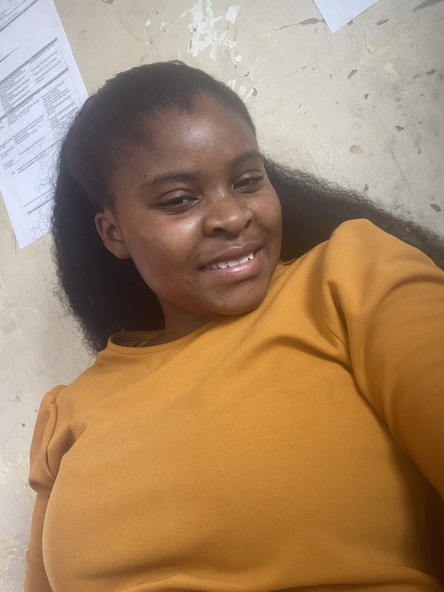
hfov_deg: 46.8
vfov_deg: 60.0
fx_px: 513
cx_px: 222
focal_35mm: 30
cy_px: 296
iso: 160
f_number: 2.2
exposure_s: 1/60
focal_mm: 2.71
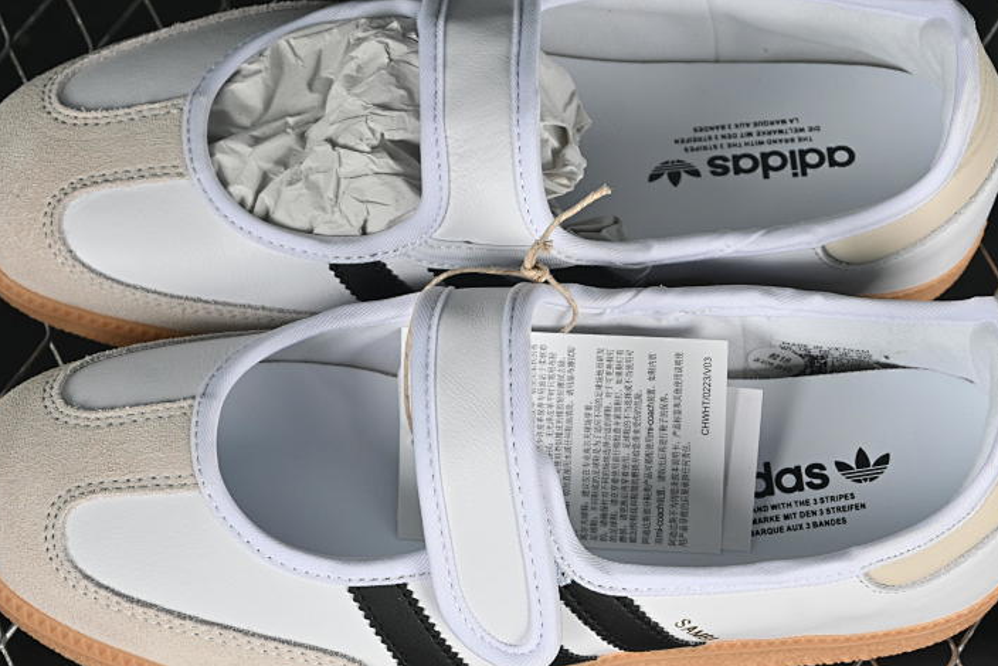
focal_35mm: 115
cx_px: 503
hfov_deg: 17.8
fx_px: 3189
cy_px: 361
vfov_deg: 11.9
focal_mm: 50
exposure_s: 1/80
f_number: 7.1
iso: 125
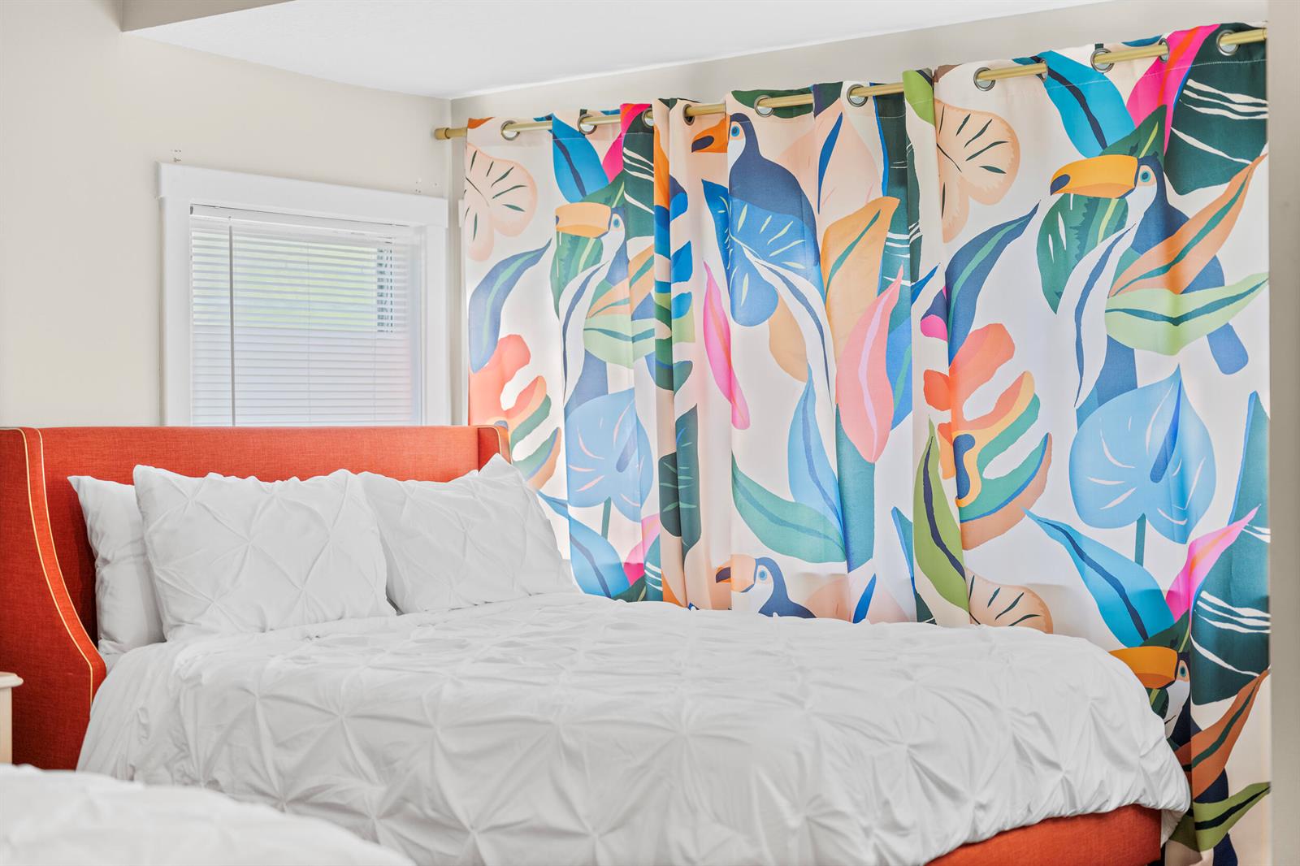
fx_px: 1805
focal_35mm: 50
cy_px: 433
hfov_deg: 39.6
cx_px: 650
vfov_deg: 27.0
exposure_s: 1/40
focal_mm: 50
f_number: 2.2
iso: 500
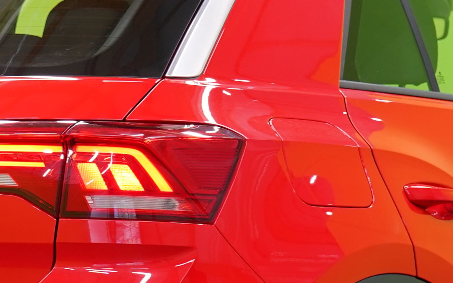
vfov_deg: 4.8
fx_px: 3358
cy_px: 213
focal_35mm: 272
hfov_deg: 7.7
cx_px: 181
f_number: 5
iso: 400
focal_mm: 59
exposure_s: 1/25
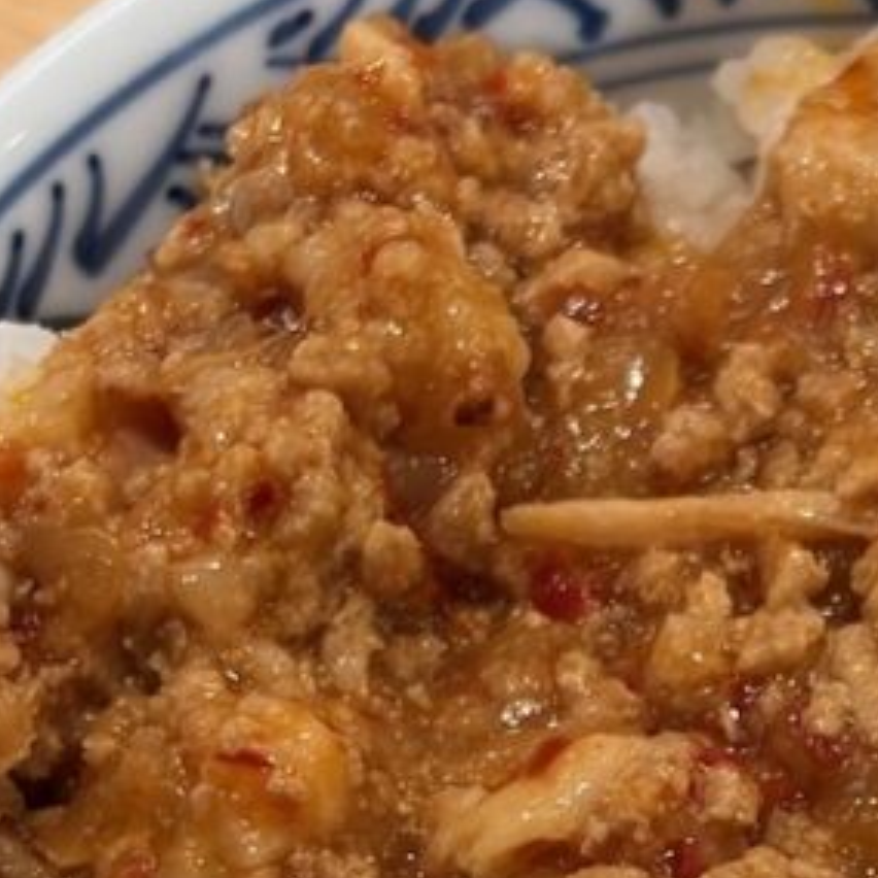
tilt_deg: -62.5
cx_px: 903
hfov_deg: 10.4
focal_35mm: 166
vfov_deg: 10.4
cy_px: 946
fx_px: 4764
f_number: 1.6
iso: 160
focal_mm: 5.96
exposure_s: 1/33
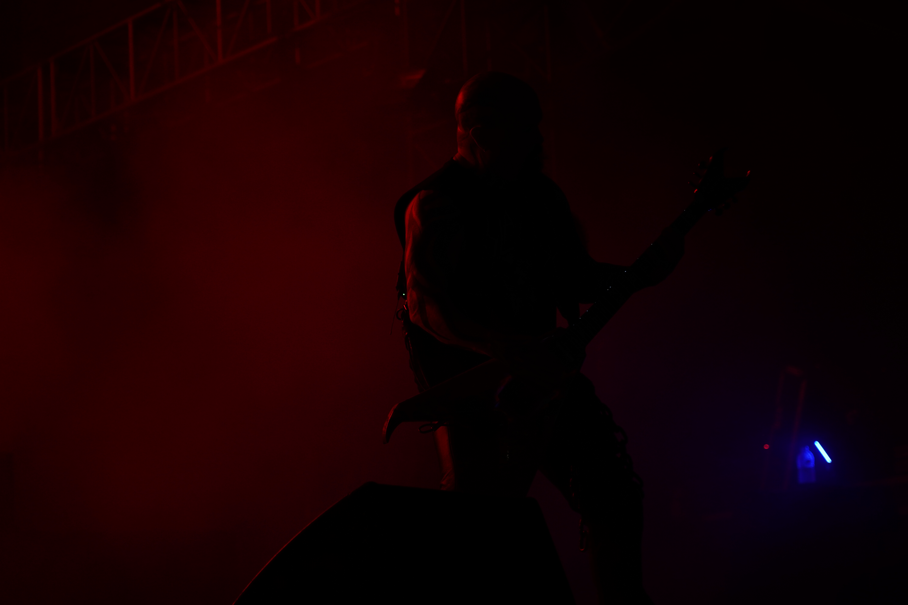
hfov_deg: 19.5
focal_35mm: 105
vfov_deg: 13.0
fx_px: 2648
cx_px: 454
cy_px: 302
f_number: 4
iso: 800
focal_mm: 105
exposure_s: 1/125
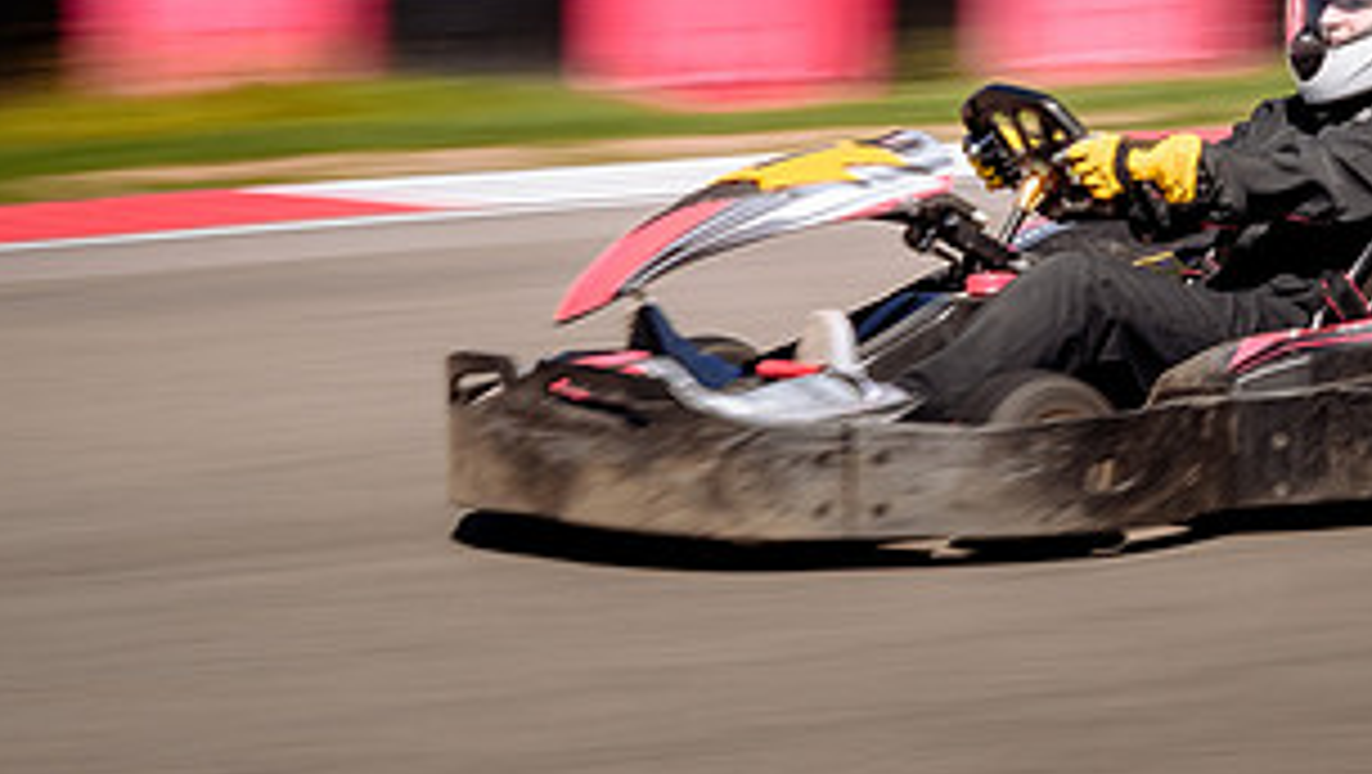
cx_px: 1037
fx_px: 6953
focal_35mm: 191
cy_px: 220
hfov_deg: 11.2
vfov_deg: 6.4
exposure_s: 1/50
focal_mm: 70
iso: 64
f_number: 14
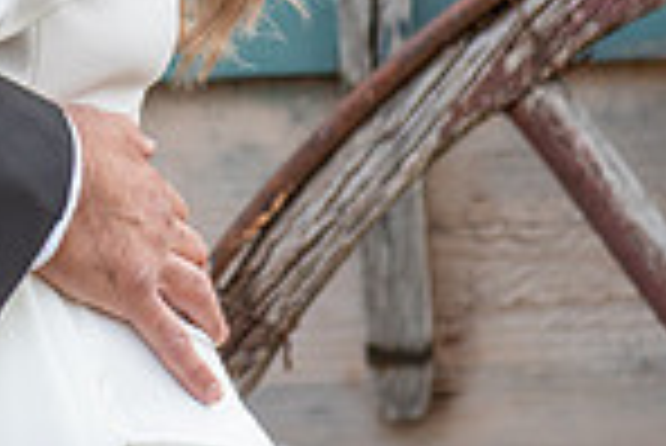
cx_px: -214
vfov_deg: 2.1
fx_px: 12222
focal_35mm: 660
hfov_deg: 3.1
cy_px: -485
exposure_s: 1/200
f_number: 3.5
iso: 250
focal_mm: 155
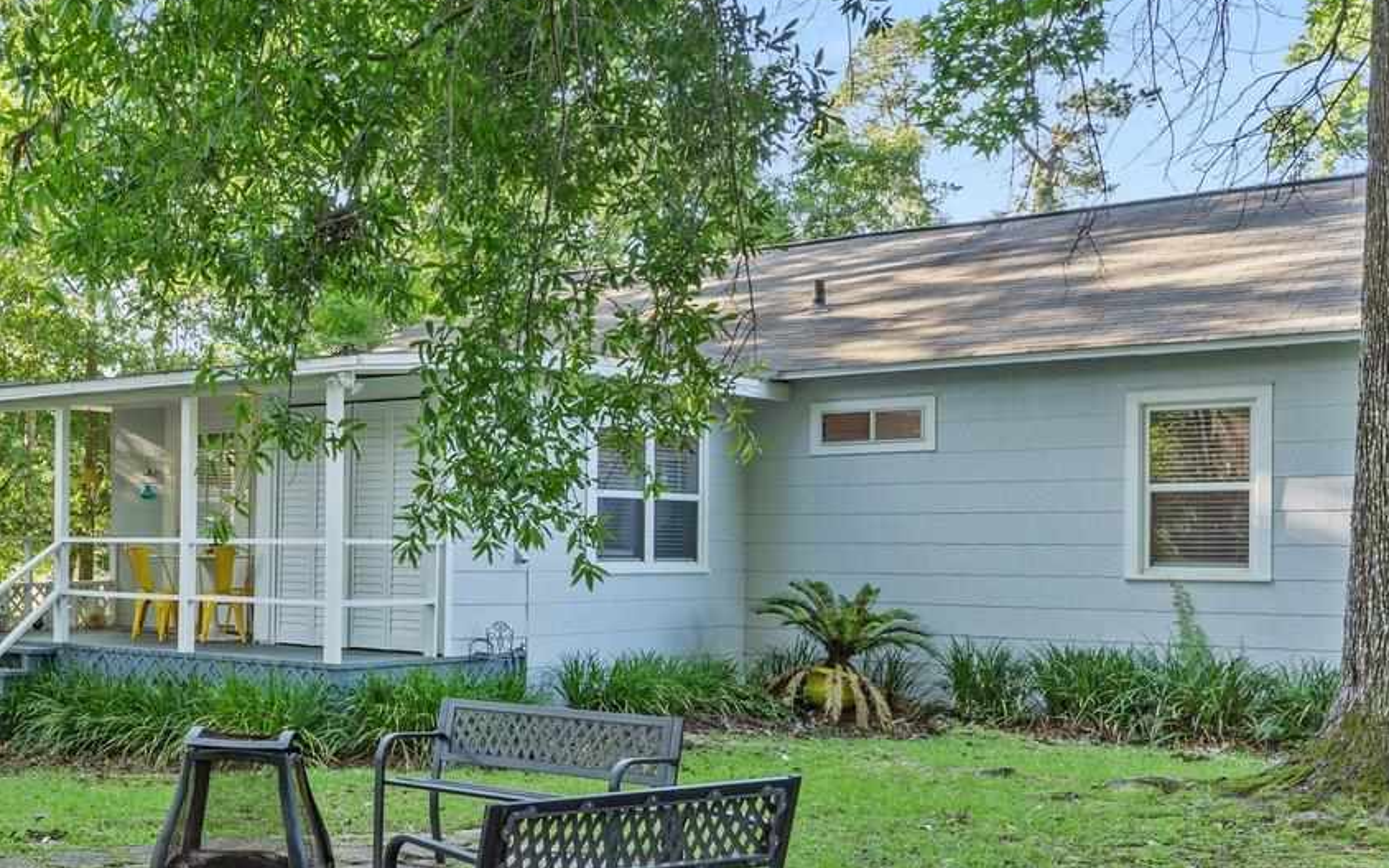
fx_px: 1779
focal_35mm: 47
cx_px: -2
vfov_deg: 27.3
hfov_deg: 38.0
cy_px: 572
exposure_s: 1.3
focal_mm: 19
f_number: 9
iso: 100
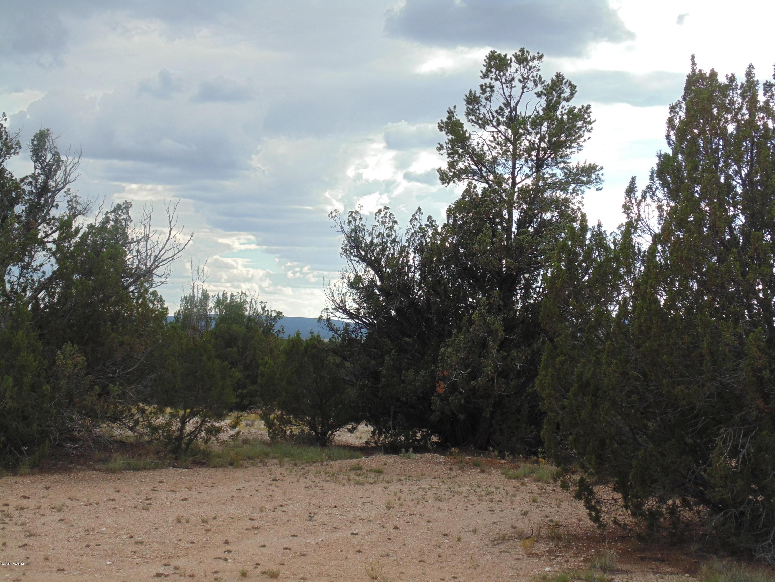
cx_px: 388
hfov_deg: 36.2
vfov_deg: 27.5
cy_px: 291
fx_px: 1187
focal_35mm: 53
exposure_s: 1/400
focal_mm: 9.5
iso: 80
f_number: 3.9
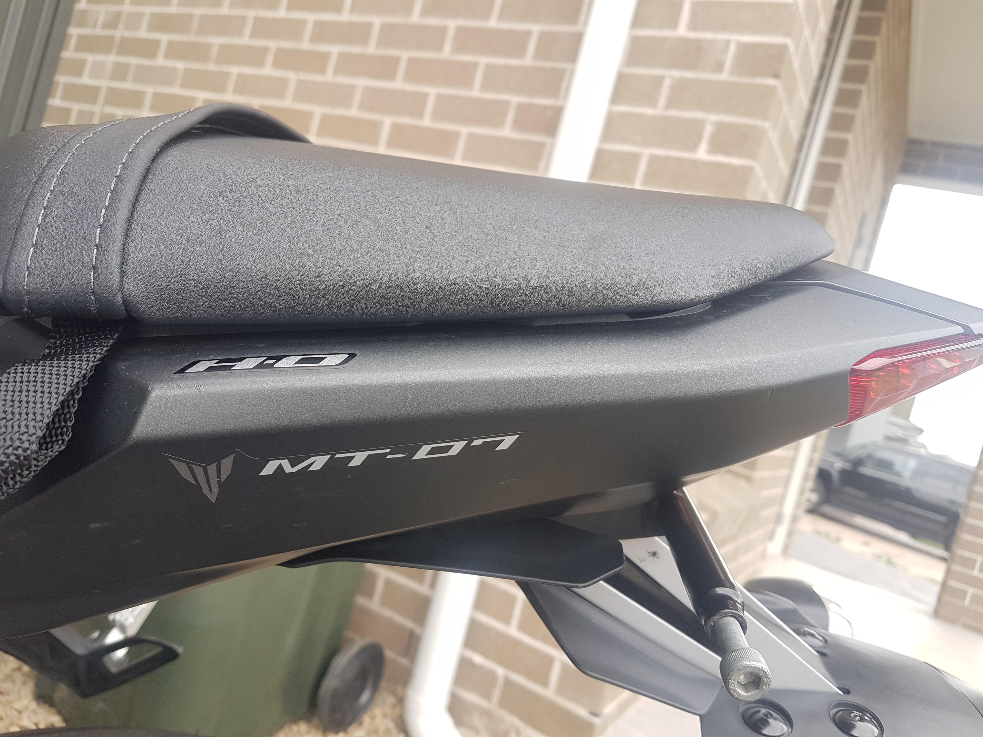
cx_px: 492
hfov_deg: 67.3
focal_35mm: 26
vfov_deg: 53.1
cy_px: 368
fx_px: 738
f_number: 1.7
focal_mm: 4.2
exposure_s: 1/165
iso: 40
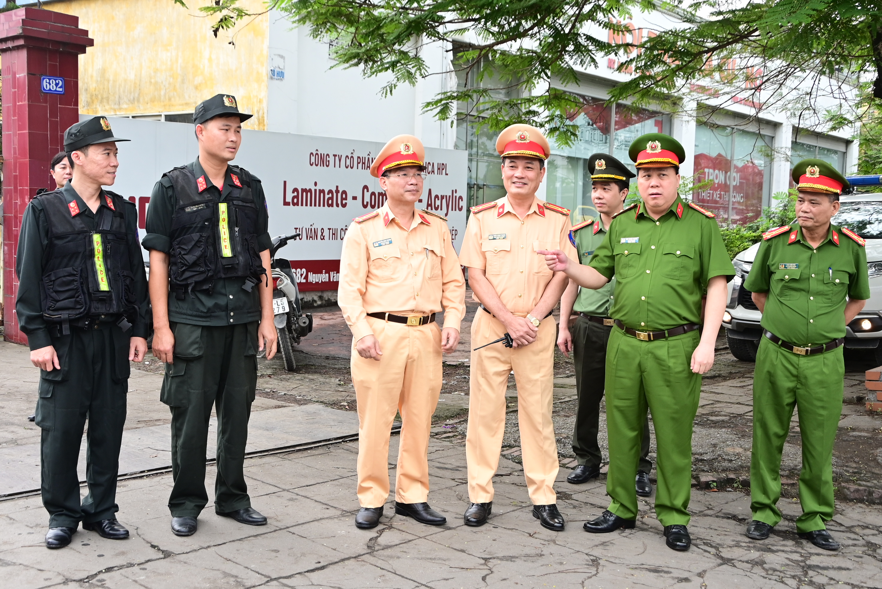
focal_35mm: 42
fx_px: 1030
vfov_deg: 32.0
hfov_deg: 46.4
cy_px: 294
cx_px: 441
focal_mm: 28
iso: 500
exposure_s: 1/200
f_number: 6.3
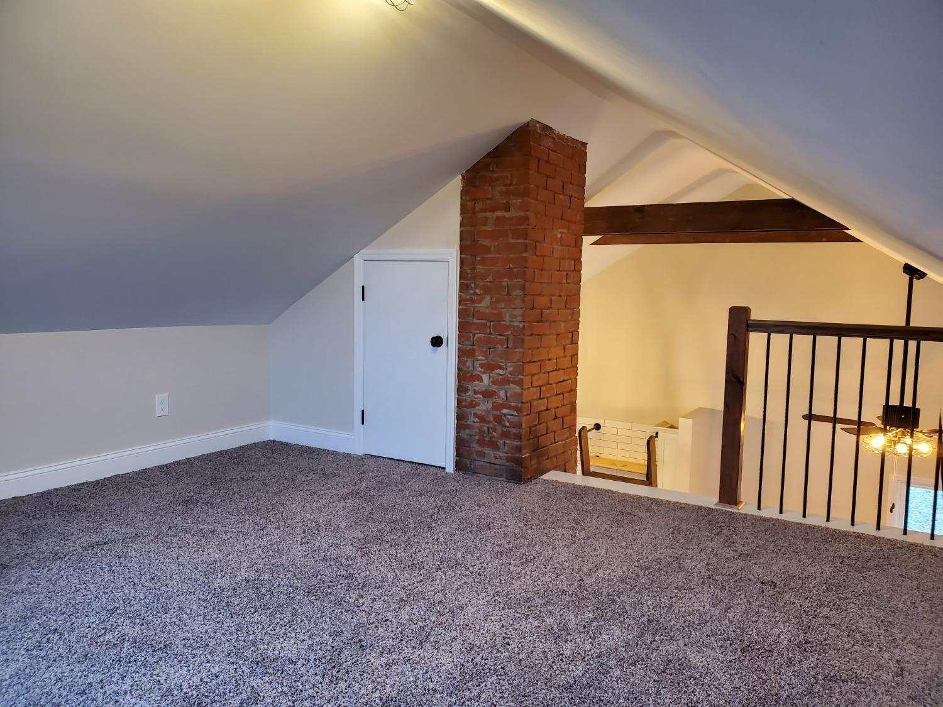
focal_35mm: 26
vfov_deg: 53.1
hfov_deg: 67.3
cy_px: 354
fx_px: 708
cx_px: 472
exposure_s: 1/39
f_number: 1.5
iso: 200
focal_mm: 4.3
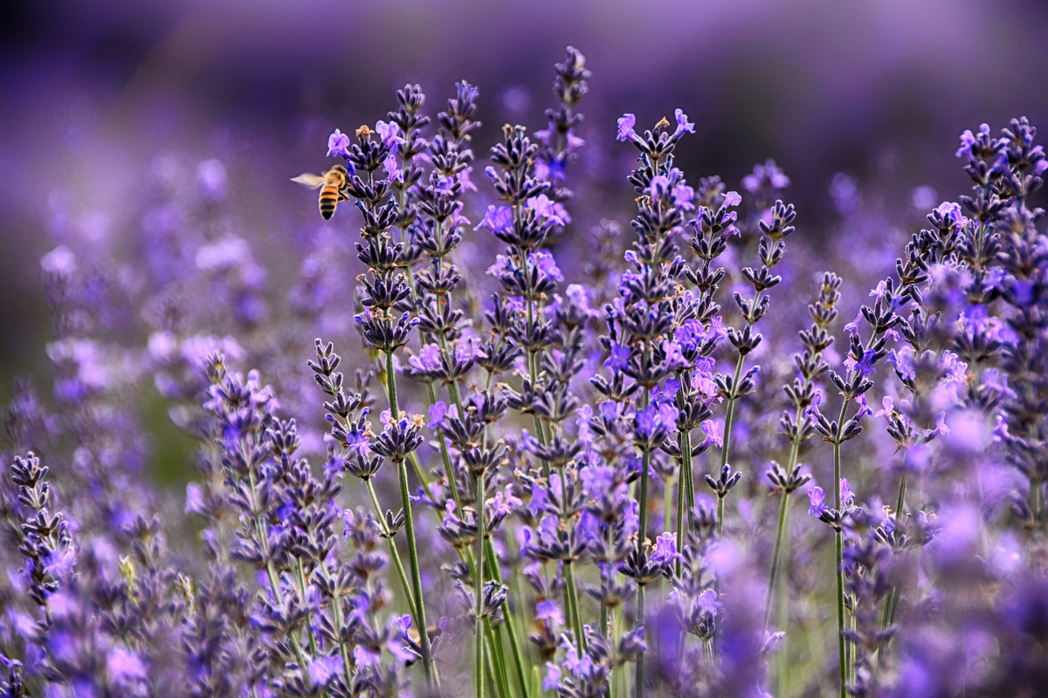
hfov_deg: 10.2
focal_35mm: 202
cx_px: 524
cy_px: 349
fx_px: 5895
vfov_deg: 6.8
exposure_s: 1/500
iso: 280
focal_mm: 135
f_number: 5.6
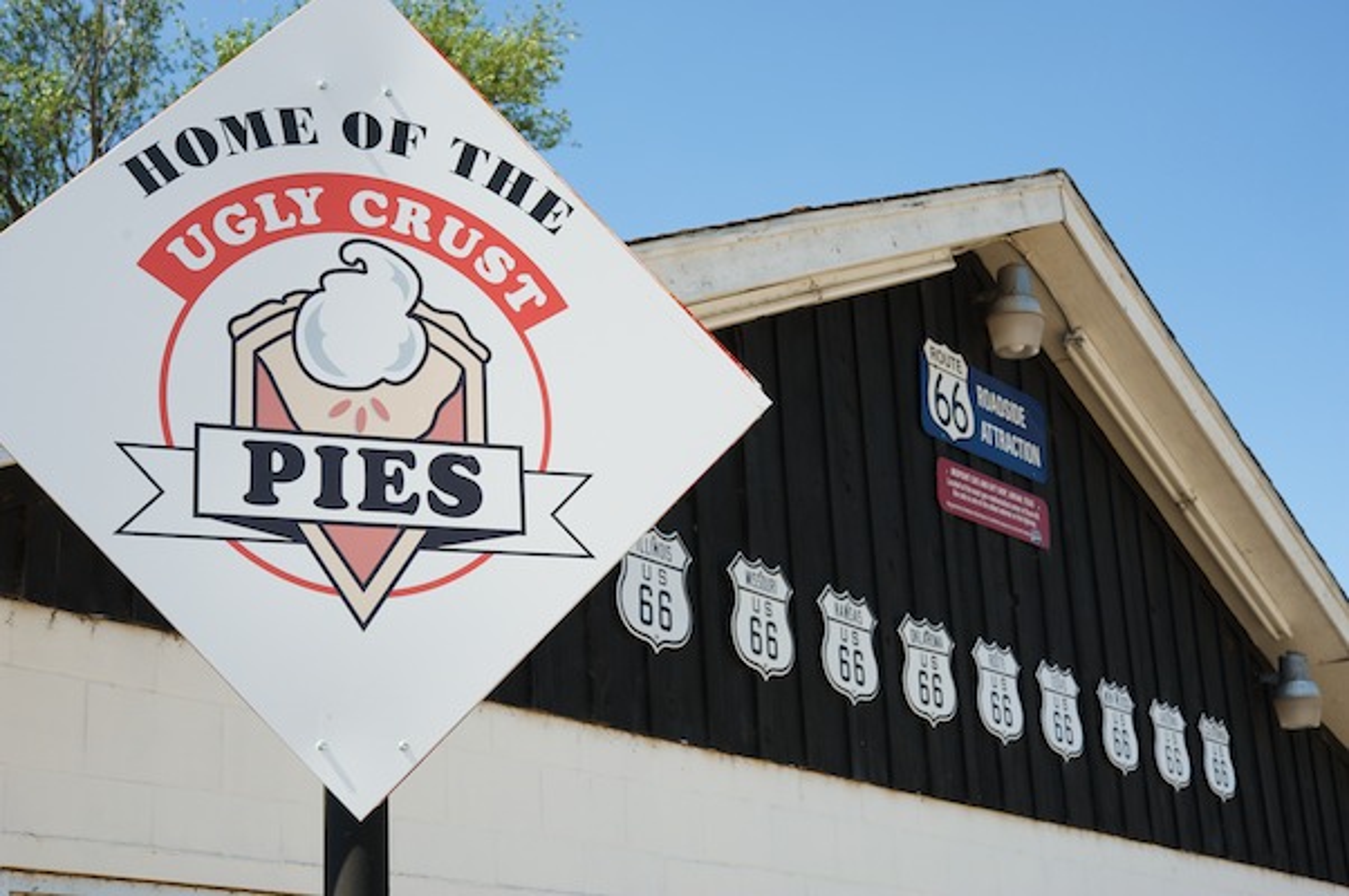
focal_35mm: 60
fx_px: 2246
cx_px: 674
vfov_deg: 22.6
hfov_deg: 33.4
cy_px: 448
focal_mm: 60
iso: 400
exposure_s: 1/400
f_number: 10
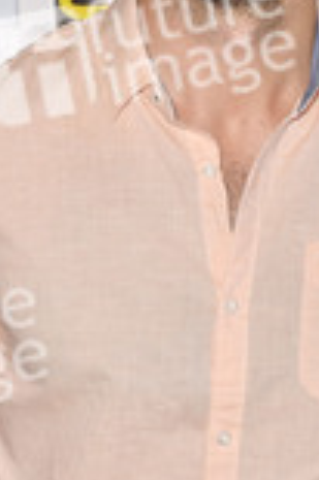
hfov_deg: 7.6
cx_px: 228
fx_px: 2411
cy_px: 207
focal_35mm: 181
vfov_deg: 11.4
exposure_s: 1/320
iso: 500
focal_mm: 70
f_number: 6.3
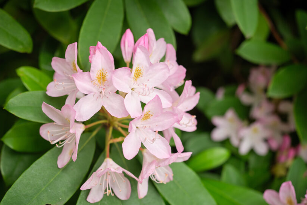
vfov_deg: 30.5
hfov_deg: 44.4
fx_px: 375
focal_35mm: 44
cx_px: 137
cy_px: 114
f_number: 2
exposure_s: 1/160
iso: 160
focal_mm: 23
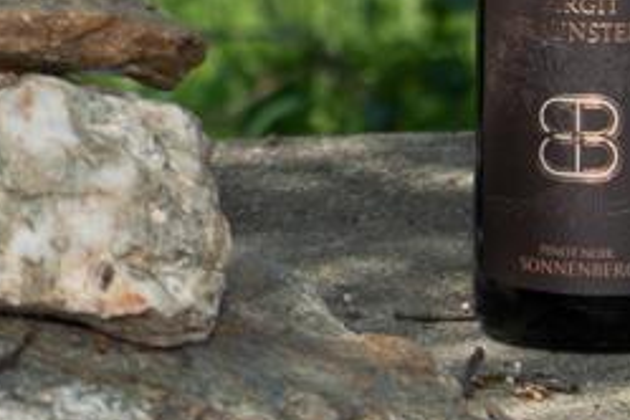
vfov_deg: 4.7
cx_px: -324
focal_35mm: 293
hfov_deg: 6.9
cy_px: -151
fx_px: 5127
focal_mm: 38
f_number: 4
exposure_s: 1/640
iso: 100
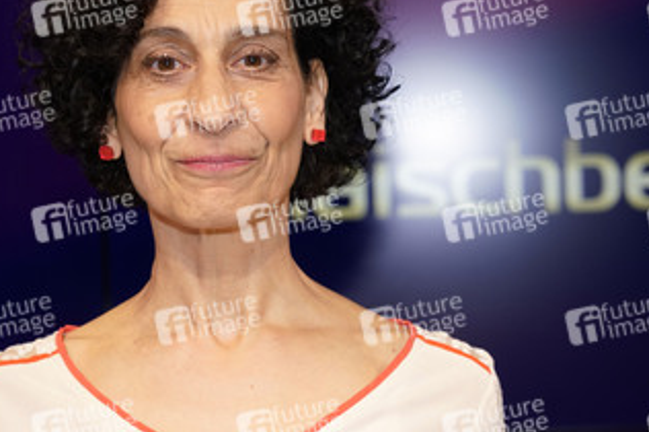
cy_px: 167
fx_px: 1981
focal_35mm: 110
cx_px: 235
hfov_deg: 18.6
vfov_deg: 12.4
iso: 2000
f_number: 5
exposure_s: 1/200
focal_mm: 77
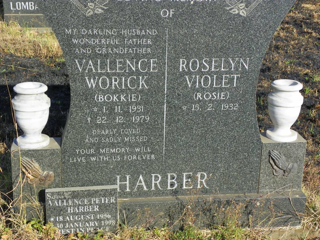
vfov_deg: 23.7
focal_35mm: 62
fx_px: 573
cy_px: 120
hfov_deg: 31.2
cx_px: 160
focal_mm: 11
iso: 64
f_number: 4.5
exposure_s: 1/250
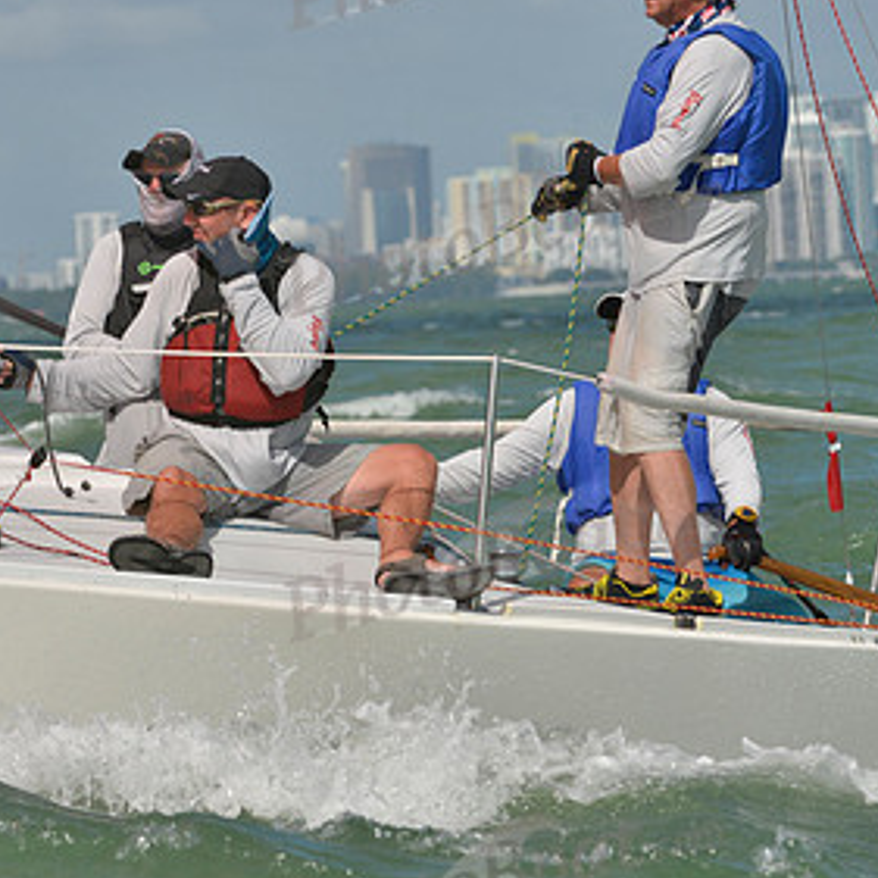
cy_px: 442
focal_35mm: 351
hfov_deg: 5.0
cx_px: 125
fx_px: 10072
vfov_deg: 5.0
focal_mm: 200
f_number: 10
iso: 280
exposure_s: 1/1250
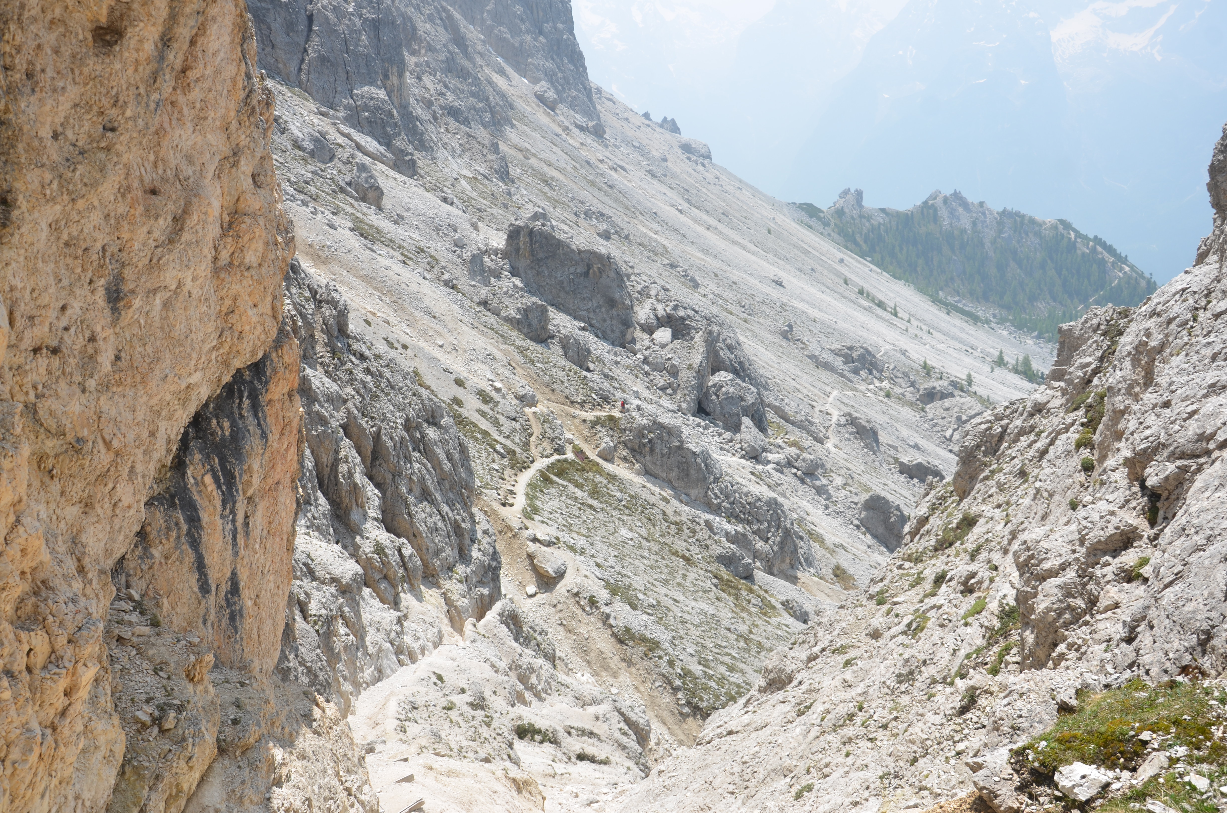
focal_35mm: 33
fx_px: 1122
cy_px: 406
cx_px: 614
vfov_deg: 39.8
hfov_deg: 57.3
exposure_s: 1/250
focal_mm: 22
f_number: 8
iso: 100
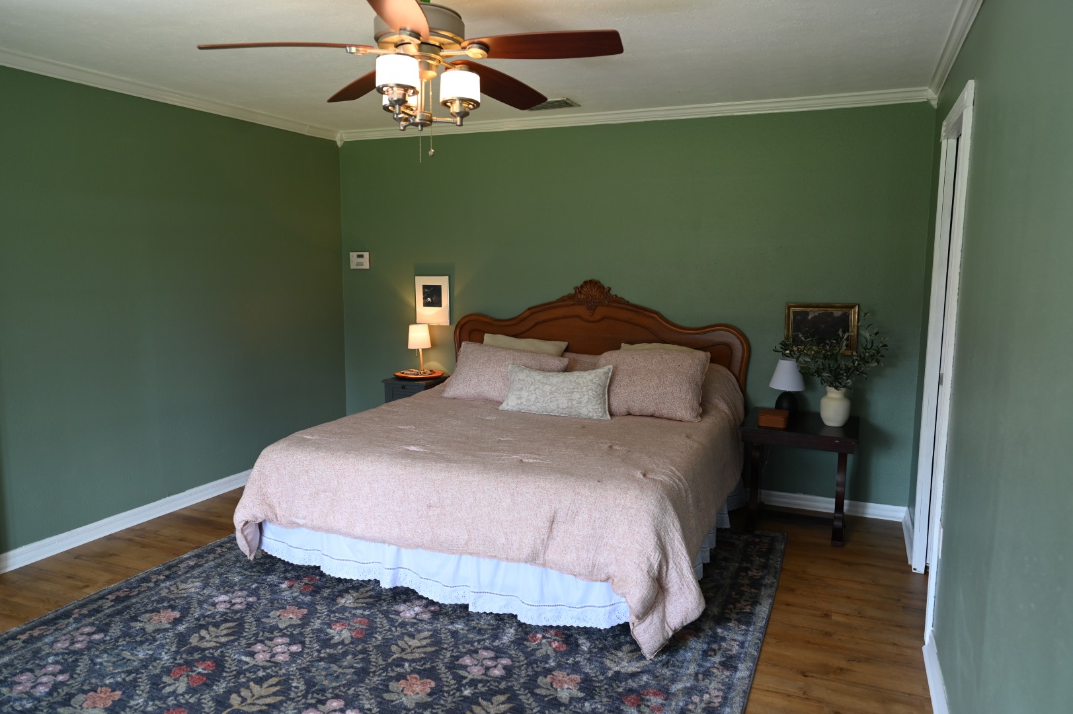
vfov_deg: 53.1
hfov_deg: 73.8
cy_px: 357
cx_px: 536
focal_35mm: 24
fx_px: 715
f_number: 2.8
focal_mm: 24
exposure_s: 1/200
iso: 400
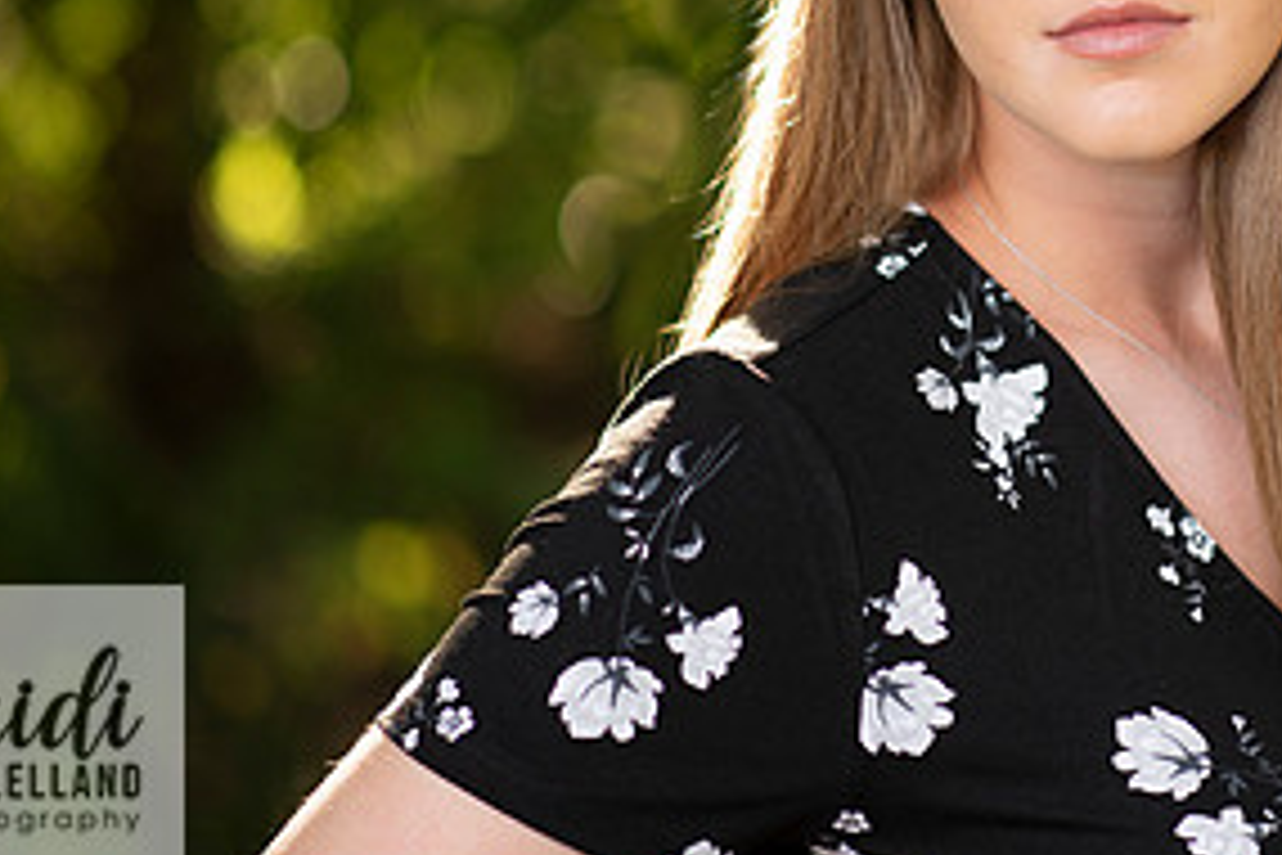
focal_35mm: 173
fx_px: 6160
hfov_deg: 11.8
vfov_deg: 7.9
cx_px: 1098
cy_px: 101
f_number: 1.8
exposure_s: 1/250
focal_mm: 85
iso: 125
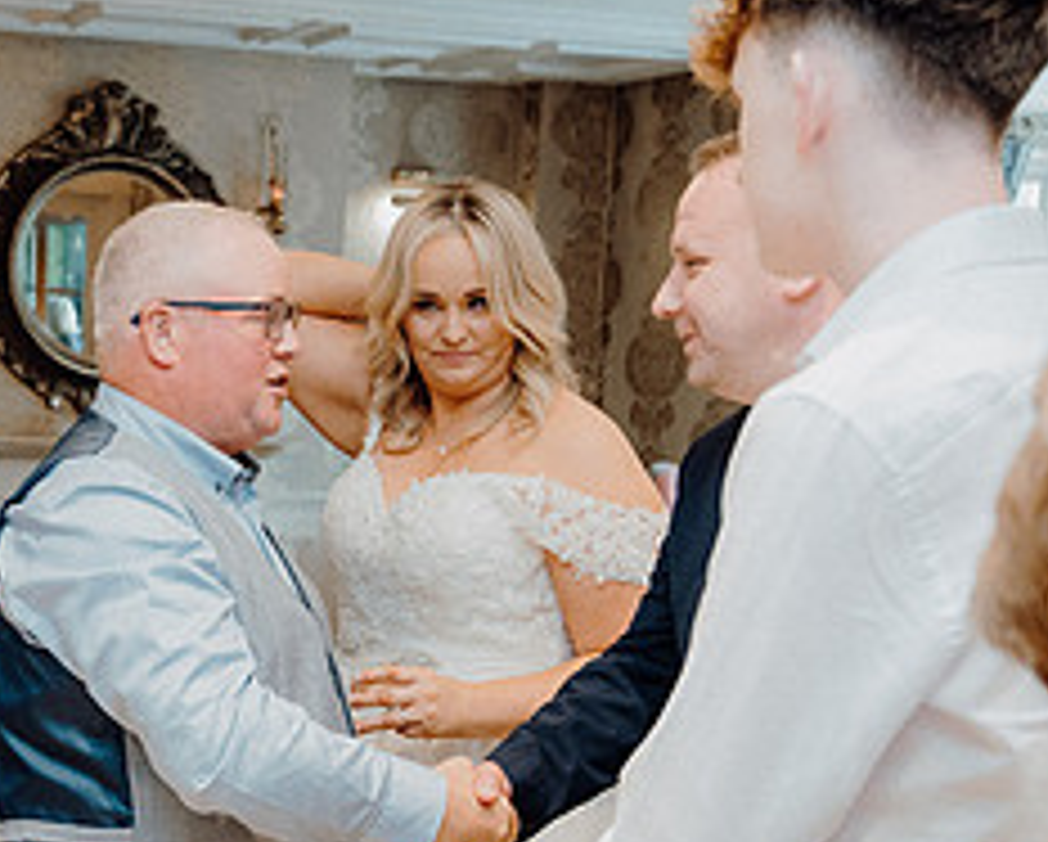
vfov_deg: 21.6
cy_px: 700
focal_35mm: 70
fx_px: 2174
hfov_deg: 26.1
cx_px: 85
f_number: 3.5
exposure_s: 1/160
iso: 2500
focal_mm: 30
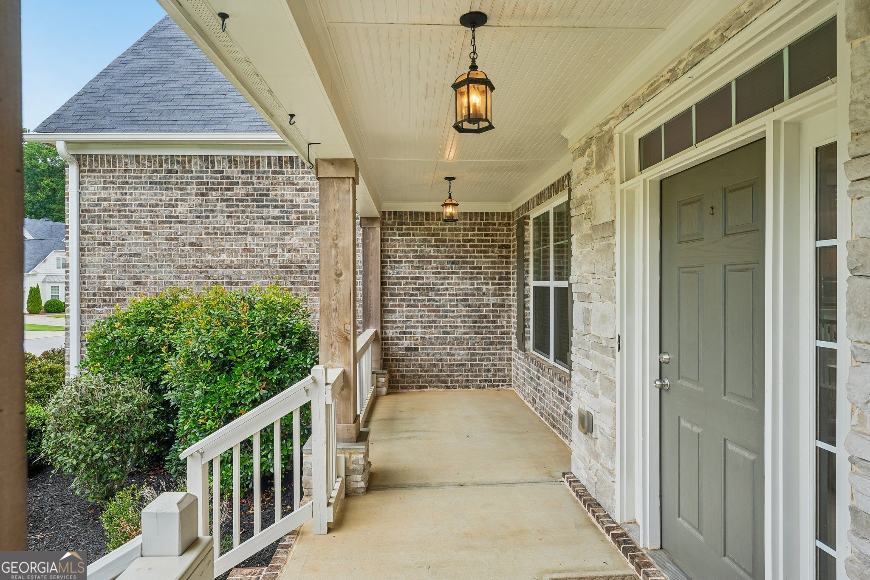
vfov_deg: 63.2
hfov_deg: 85.4
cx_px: 435
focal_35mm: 20
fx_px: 471
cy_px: 290
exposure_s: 1/60
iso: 100
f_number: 8
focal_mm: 19.5
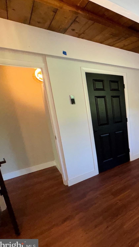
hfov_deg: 39.0
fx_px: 138
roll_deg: +1.3
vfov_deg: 83.8
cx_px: 167
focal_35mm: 21
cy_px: 125
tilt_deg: -13.2
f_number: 2.2
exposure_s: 1/60
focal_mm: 2.22
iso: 250
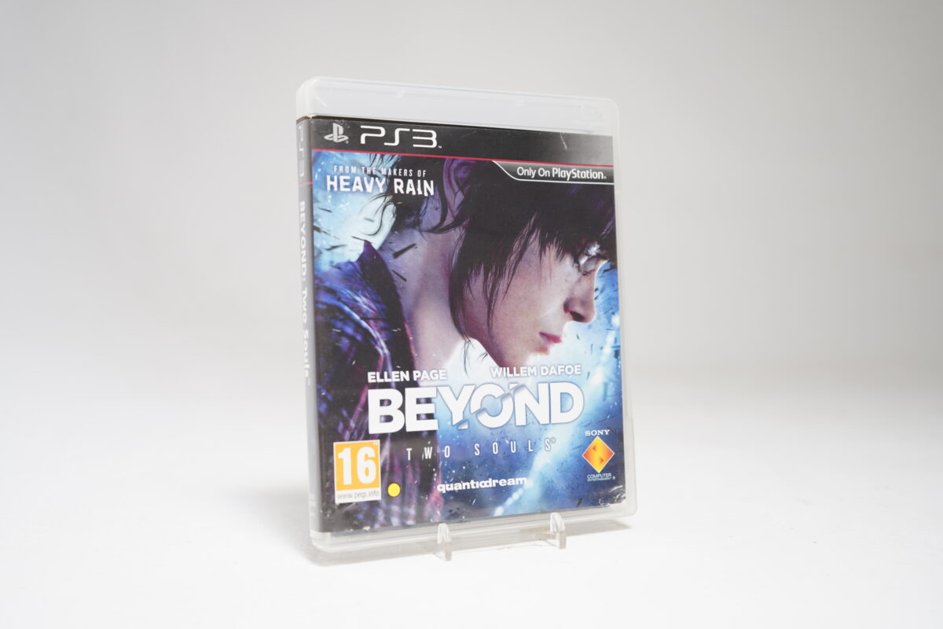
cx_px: 472
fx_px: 1048
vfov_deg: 33.4
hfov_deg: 48.5
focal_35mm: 40
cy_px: 314
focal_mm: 40
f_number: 4.5
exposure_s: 1/8
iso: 160
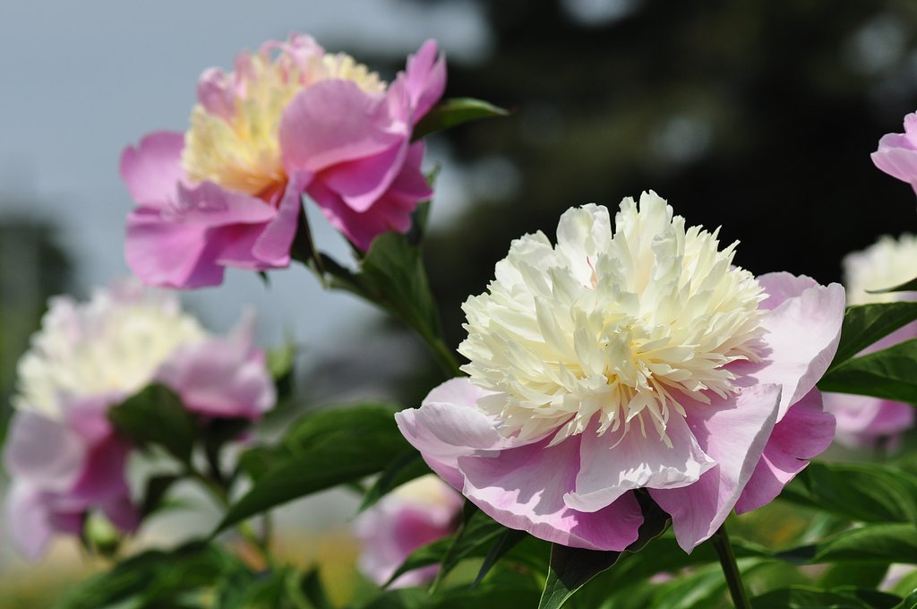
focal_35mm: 135
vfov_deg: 10.1
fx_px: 3434
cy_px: 304
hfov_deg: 15.2
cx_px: 458
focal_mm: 90
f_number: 6.3
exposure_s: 1/3200
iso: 320
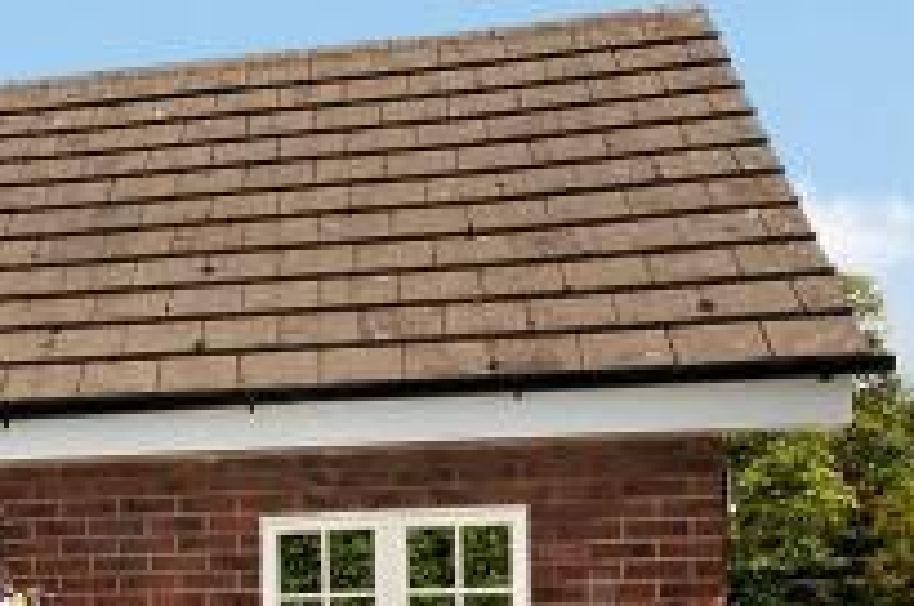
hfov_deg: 20.2
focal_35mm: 86
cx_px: -468
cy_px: 624
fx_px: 2186
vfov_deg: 15.5
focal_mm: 11.5
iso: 400
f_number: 16
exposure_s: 1/320
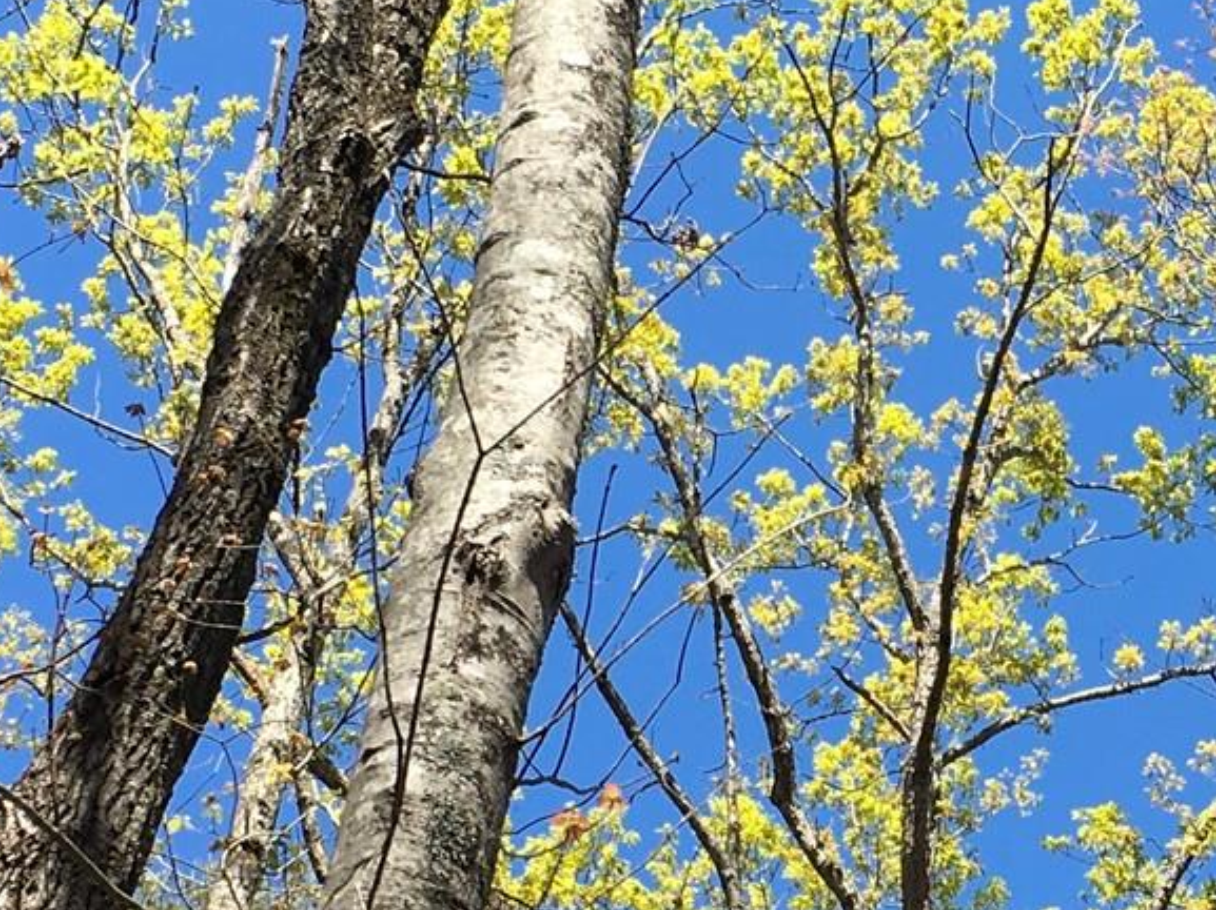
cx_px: 881
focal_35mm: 103
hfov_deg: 19.0
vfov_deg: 14.3
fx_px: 3616
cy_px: 581
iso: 25
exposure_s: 1/712
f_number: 2.2
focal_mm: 4.15
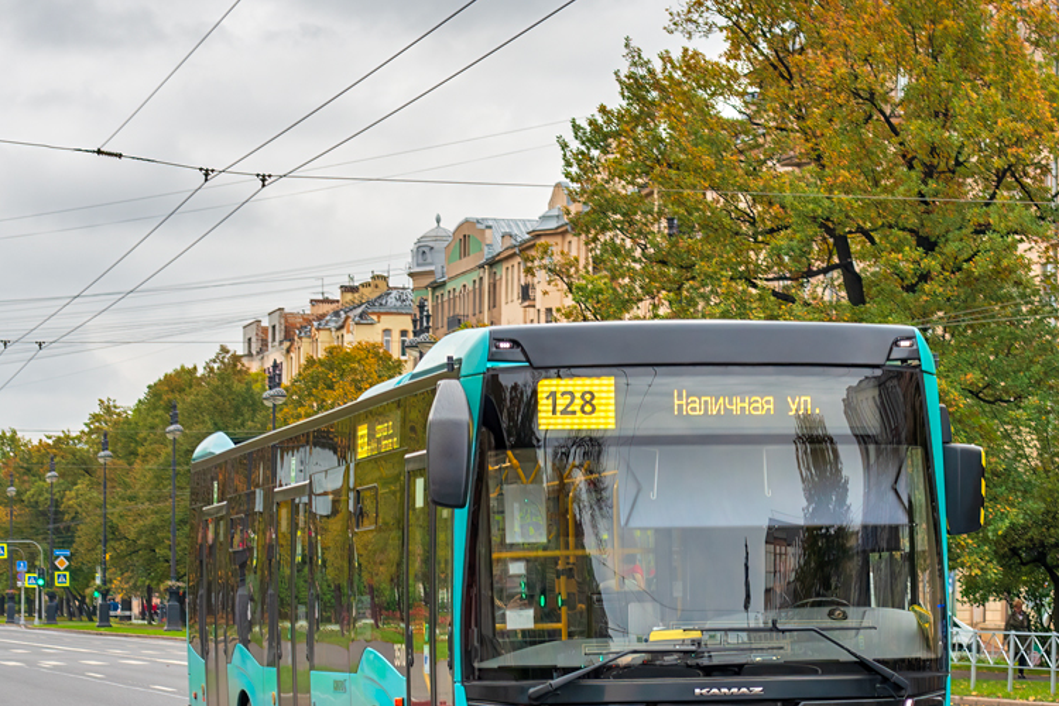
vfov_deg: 13.7
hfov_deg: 20.4
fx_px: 2941
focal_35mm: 100
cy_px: 462
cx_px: 558
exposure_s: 1/320
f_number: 5
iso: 320
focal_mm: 50
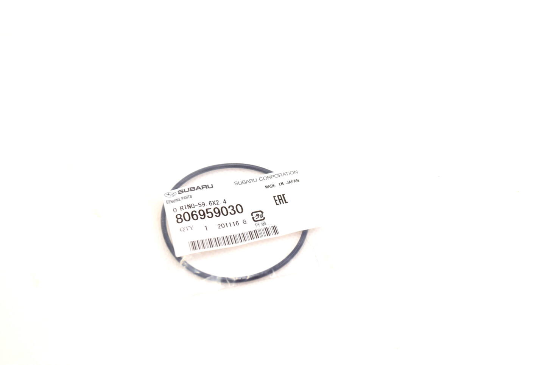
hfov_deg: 42.3
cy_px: 182
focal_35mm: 46
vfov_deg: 29.0
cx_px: 272
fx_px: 705
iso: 400
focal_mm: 31
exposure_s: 1/160
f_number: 6.3
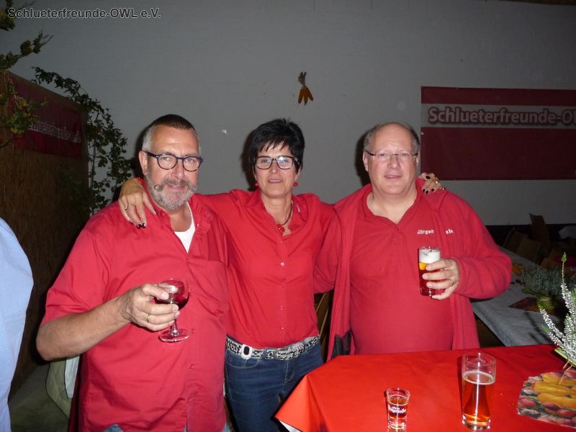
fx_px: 499
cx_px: 288
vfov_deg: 46.8
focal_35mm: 30
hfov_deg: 60.0
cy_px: 216
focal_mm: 5
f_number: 3.4
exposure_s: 1/30
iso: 320
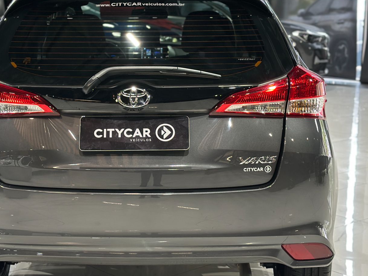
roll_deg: -0.6
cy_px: 132
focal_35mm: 76
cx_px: 145
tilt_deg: -10.0
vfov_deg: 19.4
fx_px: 808
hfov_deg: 25.6
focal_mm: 6.86
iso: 200
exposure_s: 1/60
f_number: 1.78
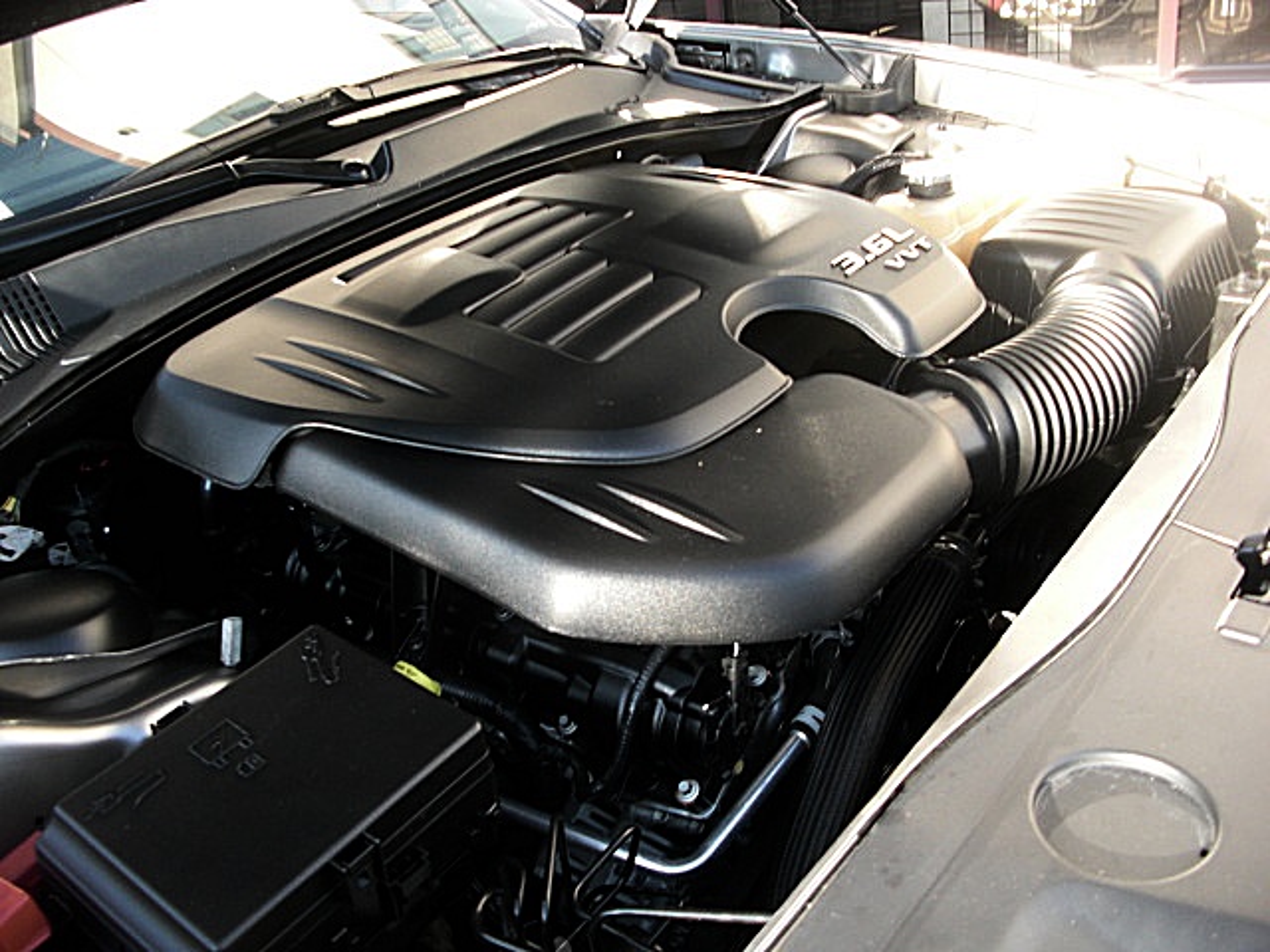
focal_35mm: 36
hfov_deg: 51.4
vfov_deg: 39.7
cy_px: 476
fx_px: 1321
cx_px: 635
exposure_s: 1/100
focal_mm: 6.3
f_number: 2.8
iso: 100
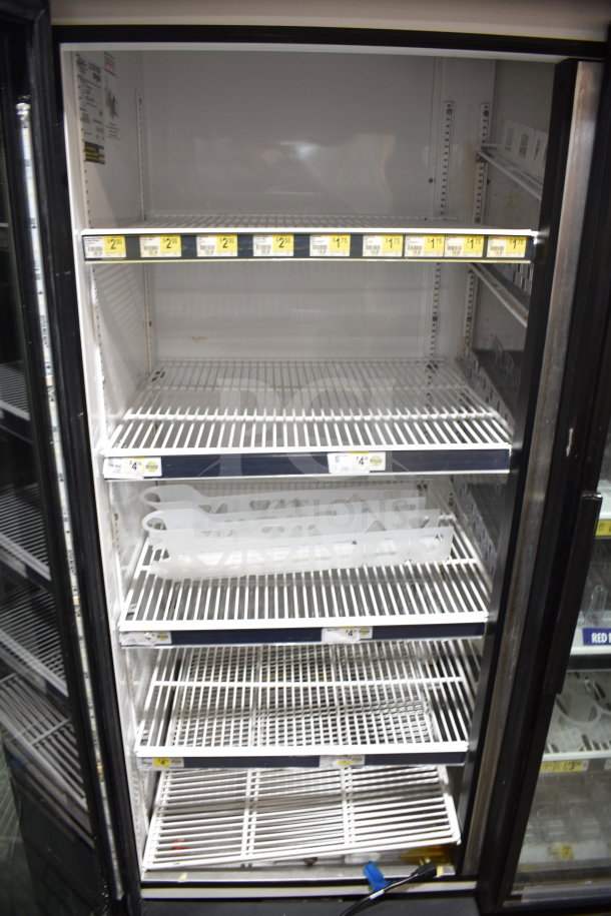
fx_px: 687
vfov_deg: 67.4
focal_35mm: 27
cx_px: 306
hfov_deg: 47.9
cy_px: 458
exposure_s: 1/30
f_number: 3.5
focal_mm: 18
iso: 280
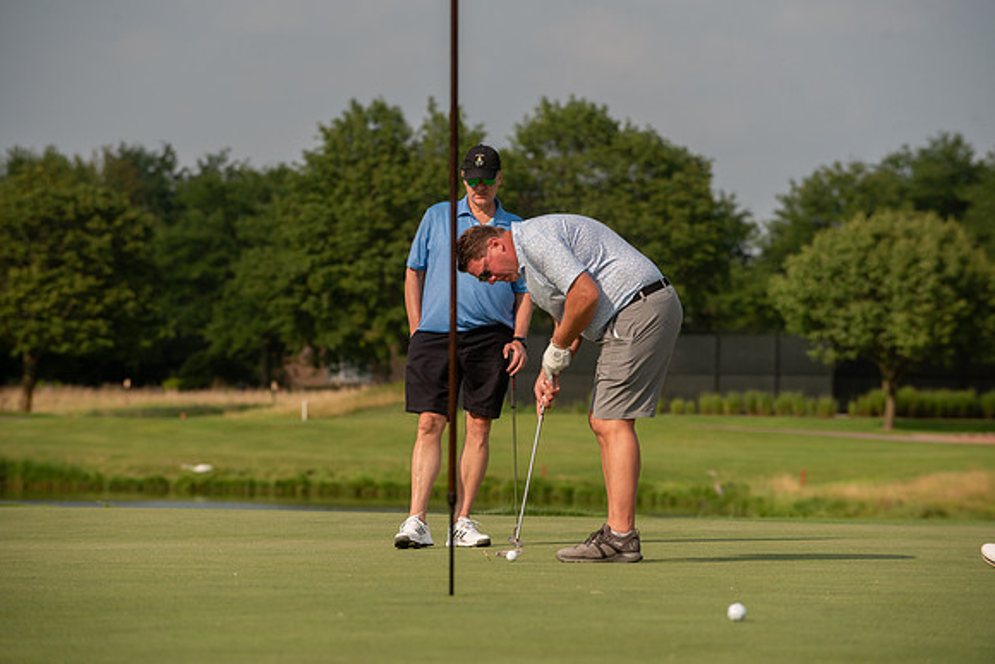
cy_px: 332
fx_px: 5529
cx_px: 498
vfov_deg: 6.9
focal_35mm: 200
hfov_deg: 10.3
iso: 250
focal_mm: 200
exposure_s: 1/1250
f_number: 5
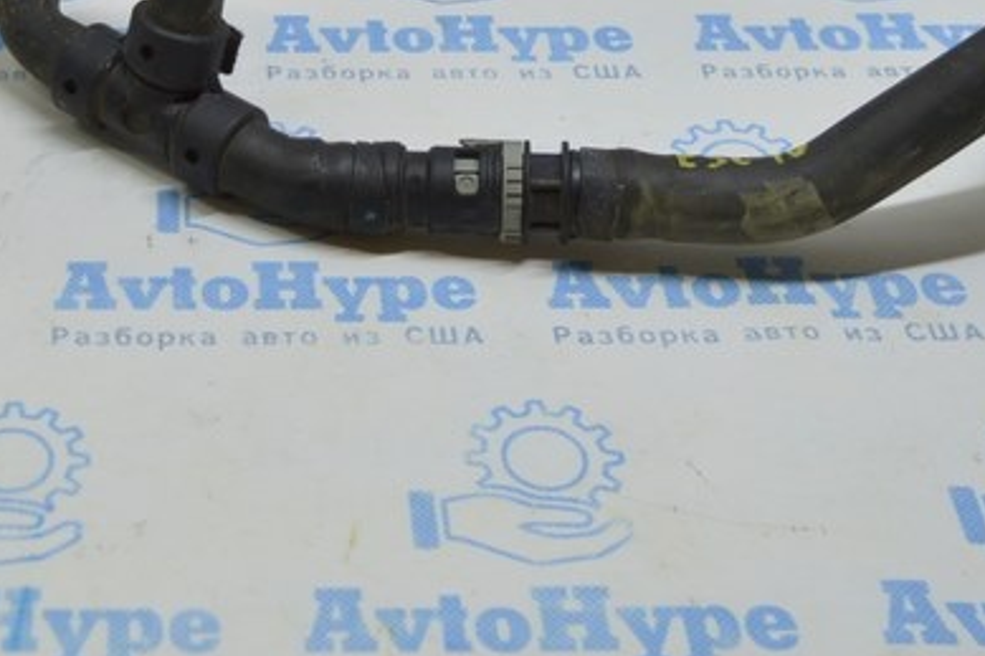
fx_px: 2161
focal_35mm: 79
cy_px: 4
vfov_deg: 16.9
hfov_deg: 24.9
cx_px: 106
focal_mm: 20
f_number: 3.8
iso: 400
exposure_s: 1/100
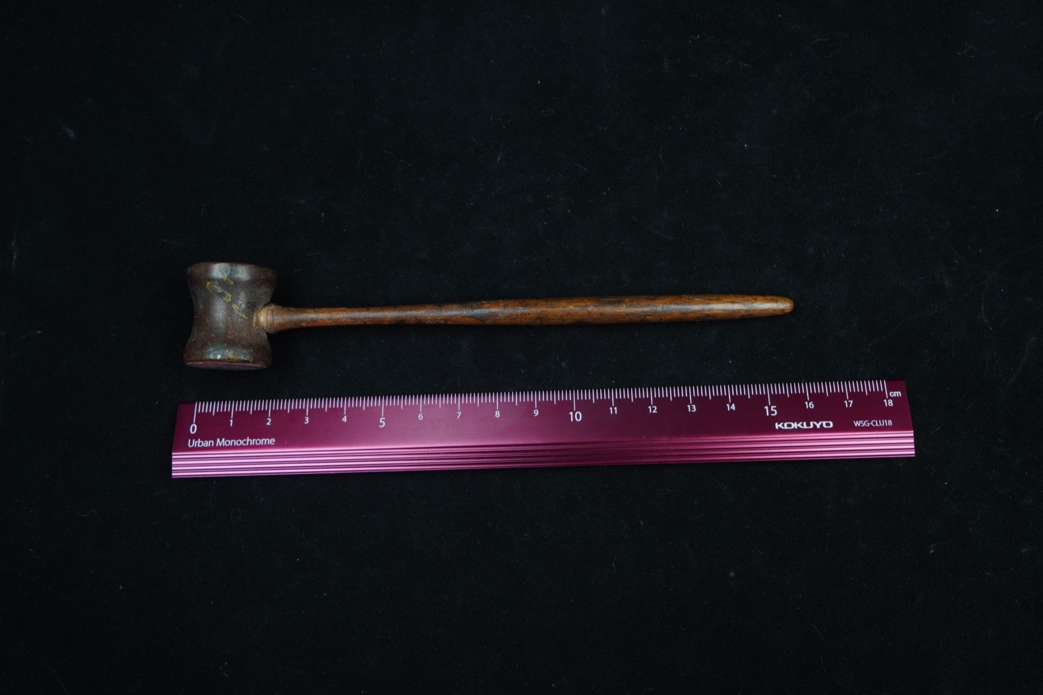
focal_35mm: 36
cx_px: 522
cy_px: 348
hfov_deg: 53.1
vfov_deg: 36.9
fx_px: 1043
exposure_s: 1/160
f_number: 6.3
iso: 800
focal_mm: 24
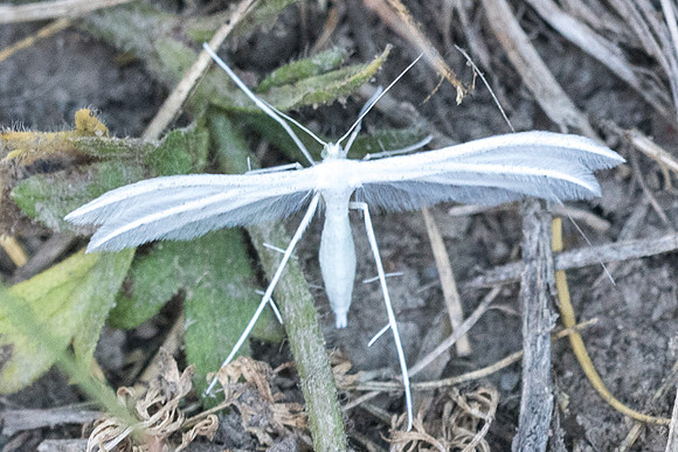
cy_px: 223
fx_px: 15996
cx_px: 339
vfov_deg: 1.6
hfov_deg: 2.4
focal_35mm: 849
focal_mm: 150
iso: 1000
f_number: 6.3
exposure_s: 1/100
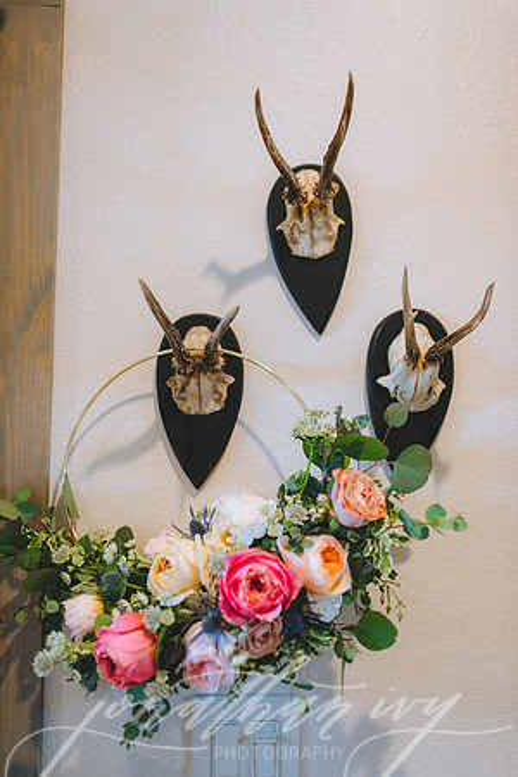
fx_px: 755
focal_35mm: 35
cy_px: 388
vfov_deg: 54.4
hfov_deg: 37.9
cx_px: 259
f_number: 1.8
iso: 1000
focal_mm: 35
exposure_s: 1/500
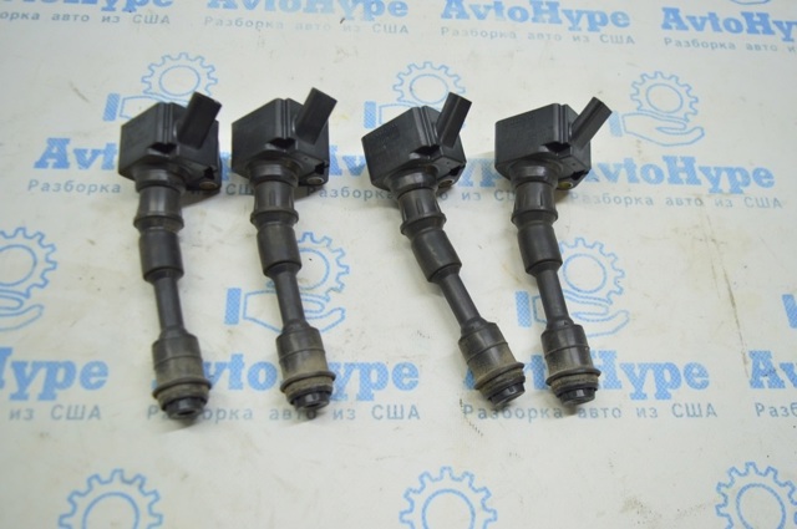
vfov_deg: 39.9
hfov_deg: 57.3
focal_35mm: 33
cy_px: 264
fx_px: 730
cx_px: 398
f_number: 3.8
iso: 400
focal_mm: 22
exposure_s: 1/40
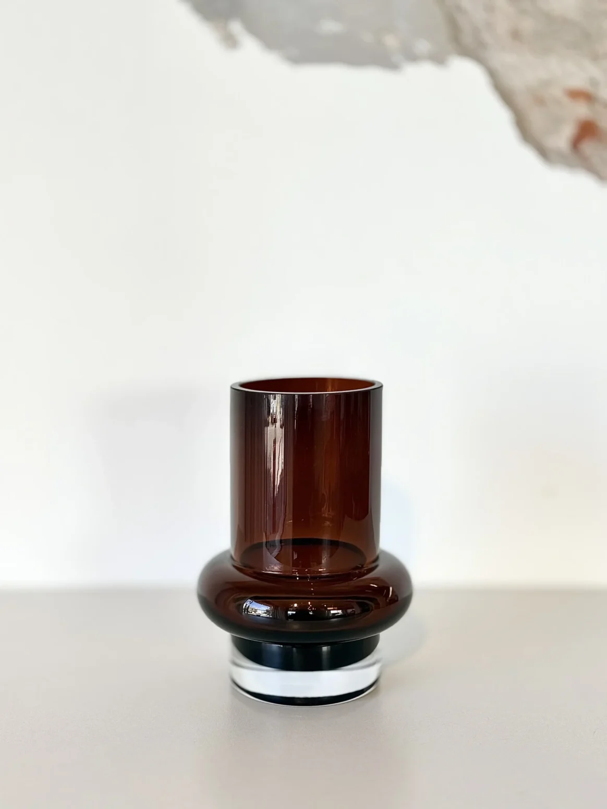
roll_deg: +0.6
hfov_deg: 30.3
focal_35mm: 48
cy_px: 404
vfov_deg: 39.7
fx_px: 1122
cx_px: 304
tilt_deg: -6.7
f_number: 1.8
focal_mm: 6.8
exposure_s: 1/251
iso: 80
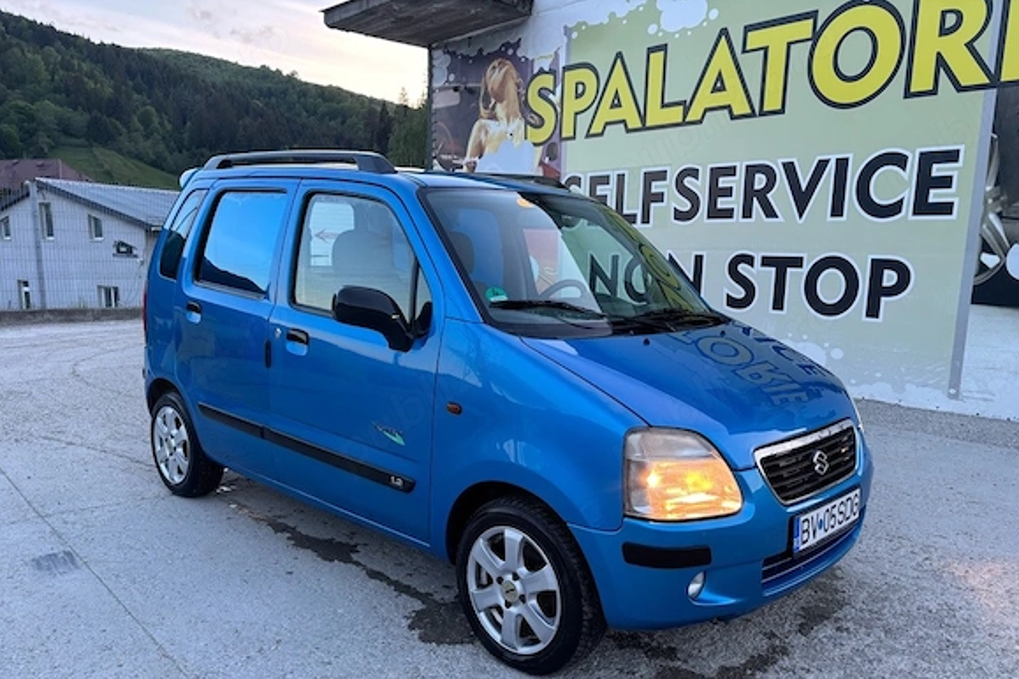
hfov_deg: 65.5
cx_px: 519
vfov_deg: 46.2
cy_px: 392
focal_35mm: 28
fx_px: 792
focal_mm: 5.96
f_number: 1.6
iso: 100
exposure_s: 1/121
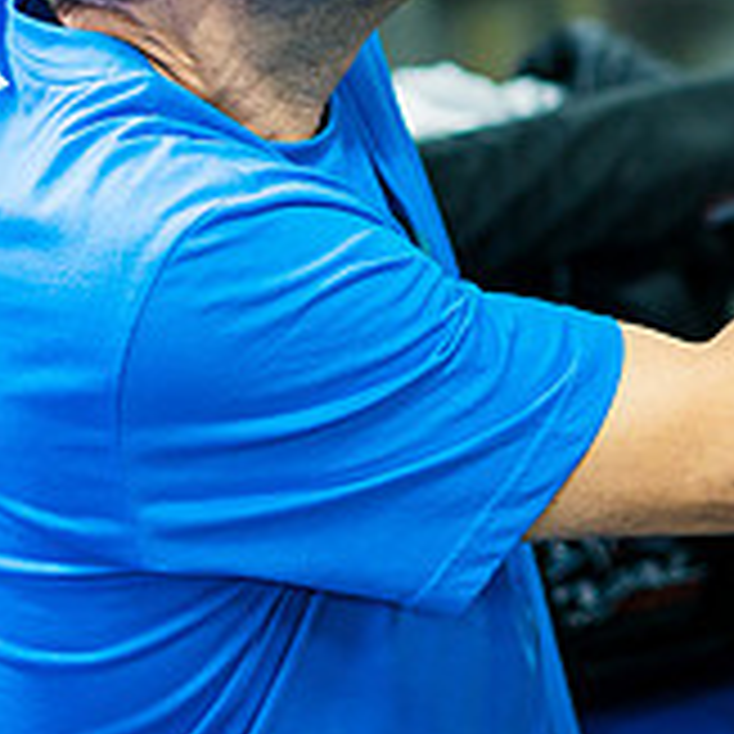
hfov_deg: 11.5
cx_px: 680
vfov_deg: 11.4
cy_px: -124
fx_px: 3622
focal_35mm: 151
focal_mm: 50
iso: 1250
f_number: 1.8
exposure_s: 1/250
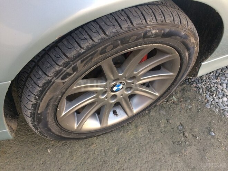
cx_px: 114
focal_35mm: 29
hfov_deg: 61.7
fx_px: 191
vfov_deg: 48.2
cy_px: 86
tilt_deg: -53.9
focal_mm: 4.15
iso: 32
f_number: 2.2
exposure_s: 1/113
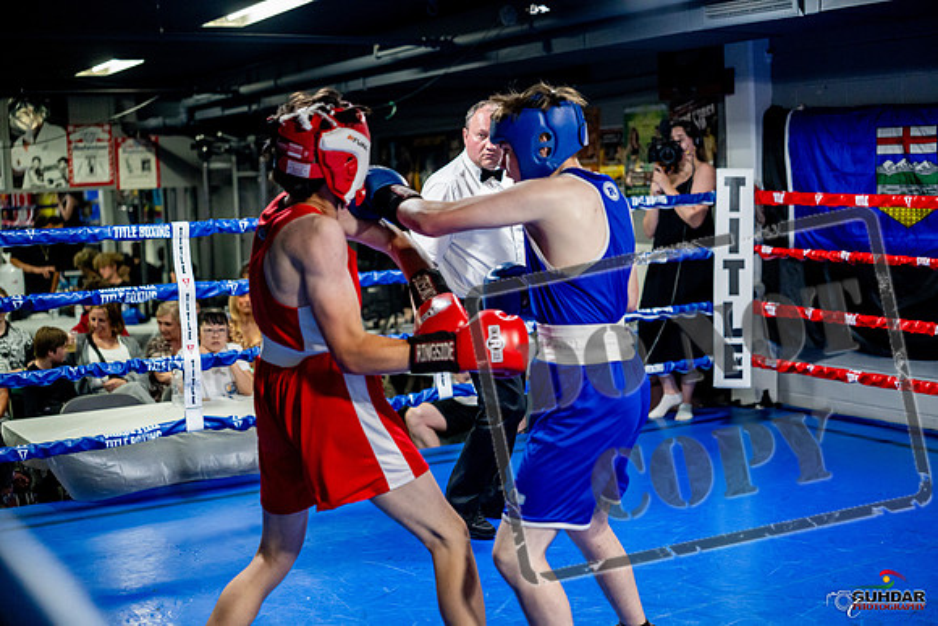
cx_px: 469
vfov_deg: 27.0
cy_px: 313
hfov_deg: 39.6
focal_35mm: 50
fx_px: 1303
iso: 4000
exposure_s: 1/1000
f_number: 2
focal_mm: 50
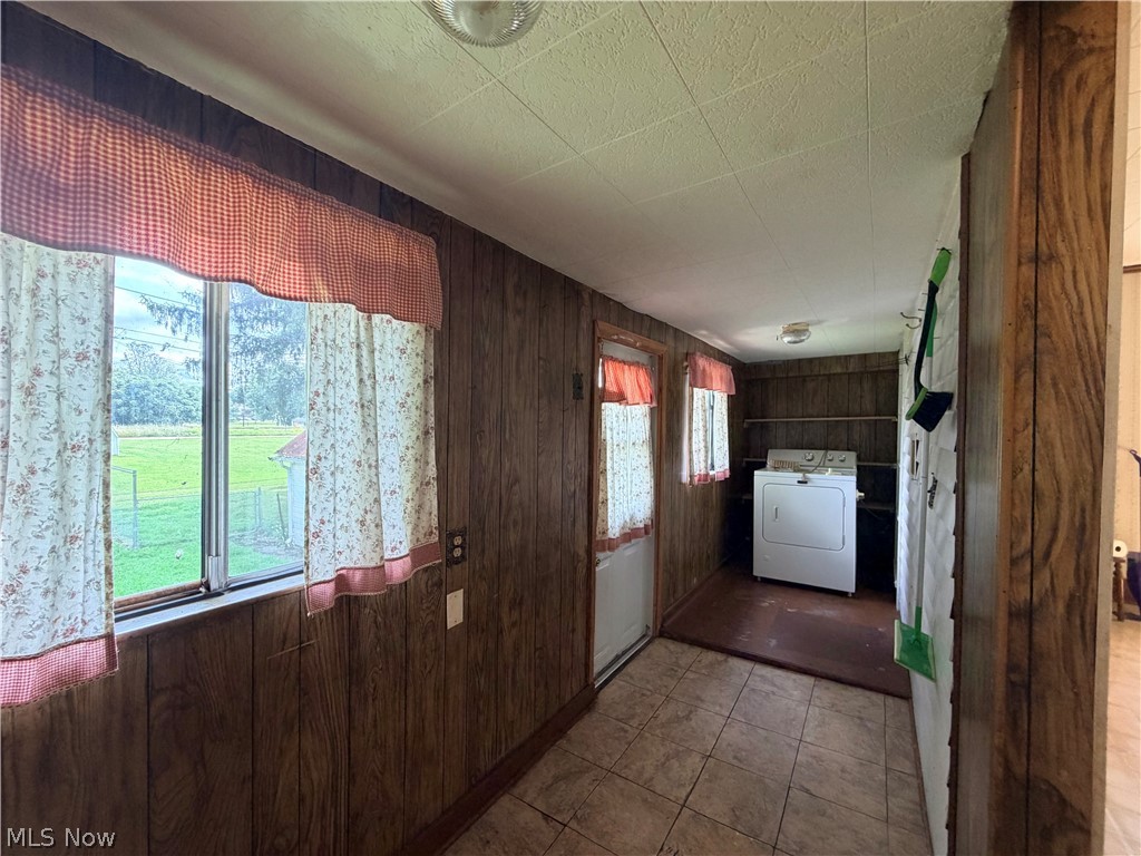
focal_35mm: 14
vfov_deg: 85.7
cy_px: 428
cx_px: 570
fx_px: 461
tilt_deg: -0.5
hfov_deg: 102.1
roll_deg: -1.0
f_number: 2.2
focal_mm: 2.22
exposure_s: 1/120
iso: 250
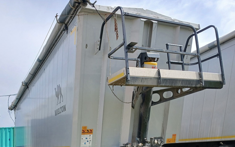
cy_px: 109
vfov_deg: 34.6
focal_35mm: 36
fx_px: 231
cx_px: 98
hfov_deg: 53.8
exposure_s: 1/570
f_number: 1.8
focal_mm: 3.98
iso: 20
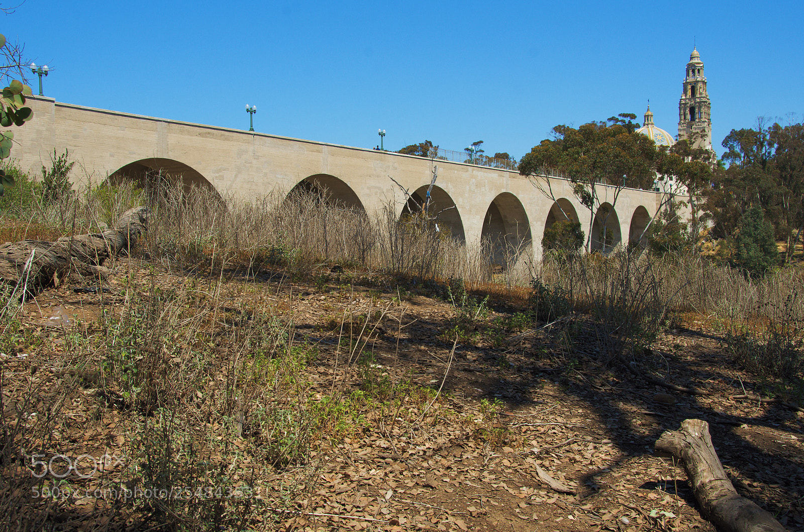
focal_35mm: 39
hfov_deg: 49.7
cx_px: 402
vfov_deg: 34.0
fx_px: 869
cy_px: 266
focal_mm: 26
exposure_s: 1/200
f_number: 10
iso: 160
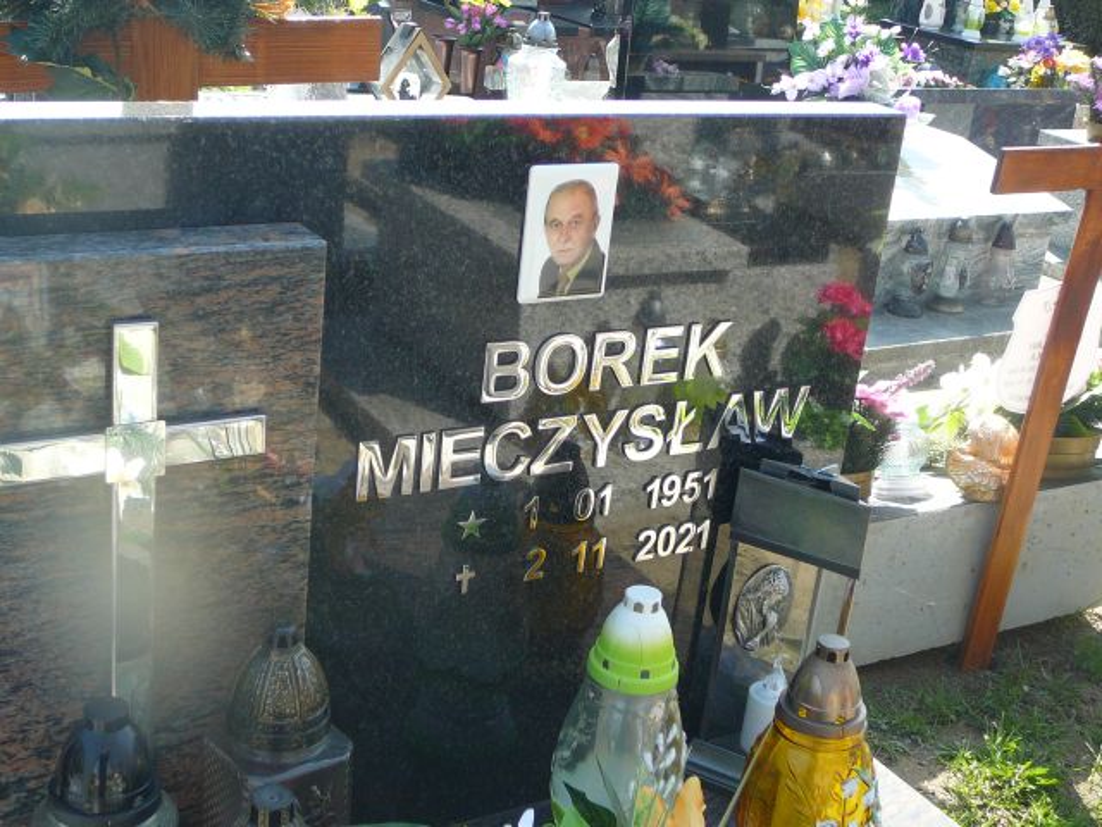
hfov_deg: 38.9
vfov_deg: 29.7
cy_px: 414
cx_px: 551
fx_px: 1560
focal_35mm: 49
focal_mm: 7.3
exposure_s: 1/200
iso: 80
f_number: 3.4
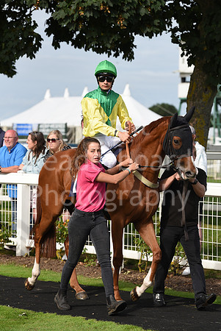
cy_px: 166
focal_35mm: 155
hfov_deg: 8.9
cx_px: 110
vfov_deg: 13.2
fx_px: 1424
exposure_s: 1/2000
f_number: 5.6
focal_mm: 155
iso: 400
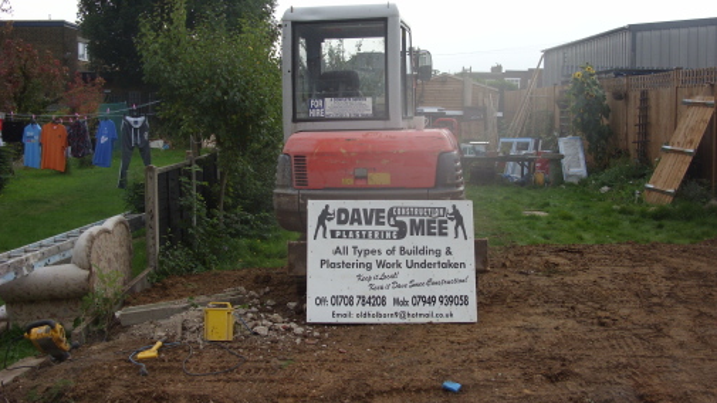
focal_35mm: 42
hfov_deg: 48.4
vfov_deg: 28.3
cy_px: 179
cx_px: 359
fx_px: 798
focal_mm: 6.3
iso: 50
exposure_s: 1/309
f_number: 2.8
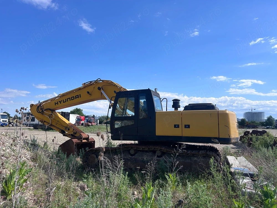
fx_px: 208
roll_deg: -1.0
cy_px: 104
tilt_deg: +3.5
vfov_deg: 53.1
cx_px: 138
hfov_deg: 67.3
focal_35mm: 26
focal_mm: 5.7
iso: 50
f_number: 1.5
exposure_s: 1/5076
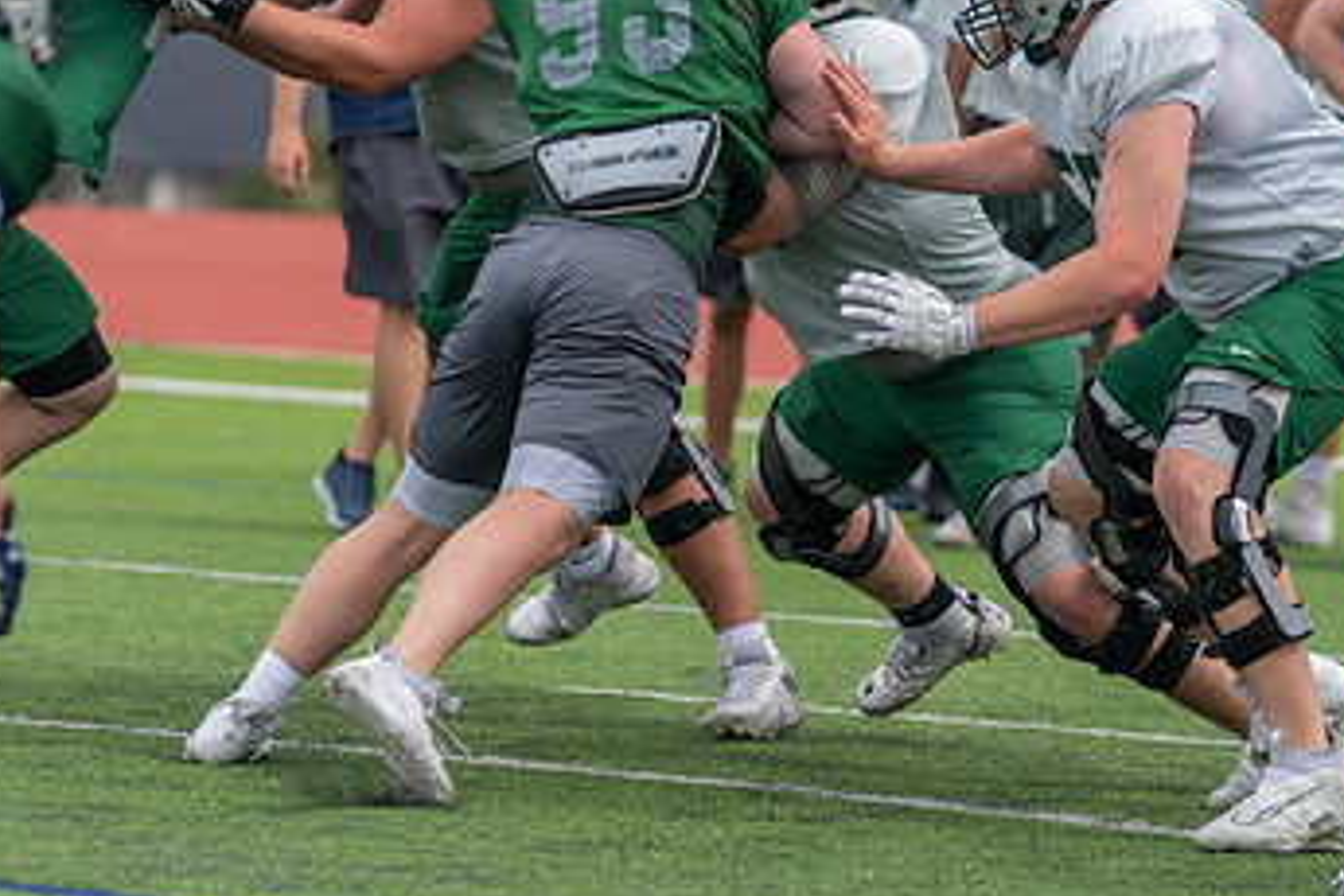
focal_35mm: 336
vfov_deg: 4.1
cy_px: 205
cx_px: 725
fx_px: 12543
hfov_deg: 6.1
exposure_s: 1/1250
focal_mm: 200
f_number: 3.5
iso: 160
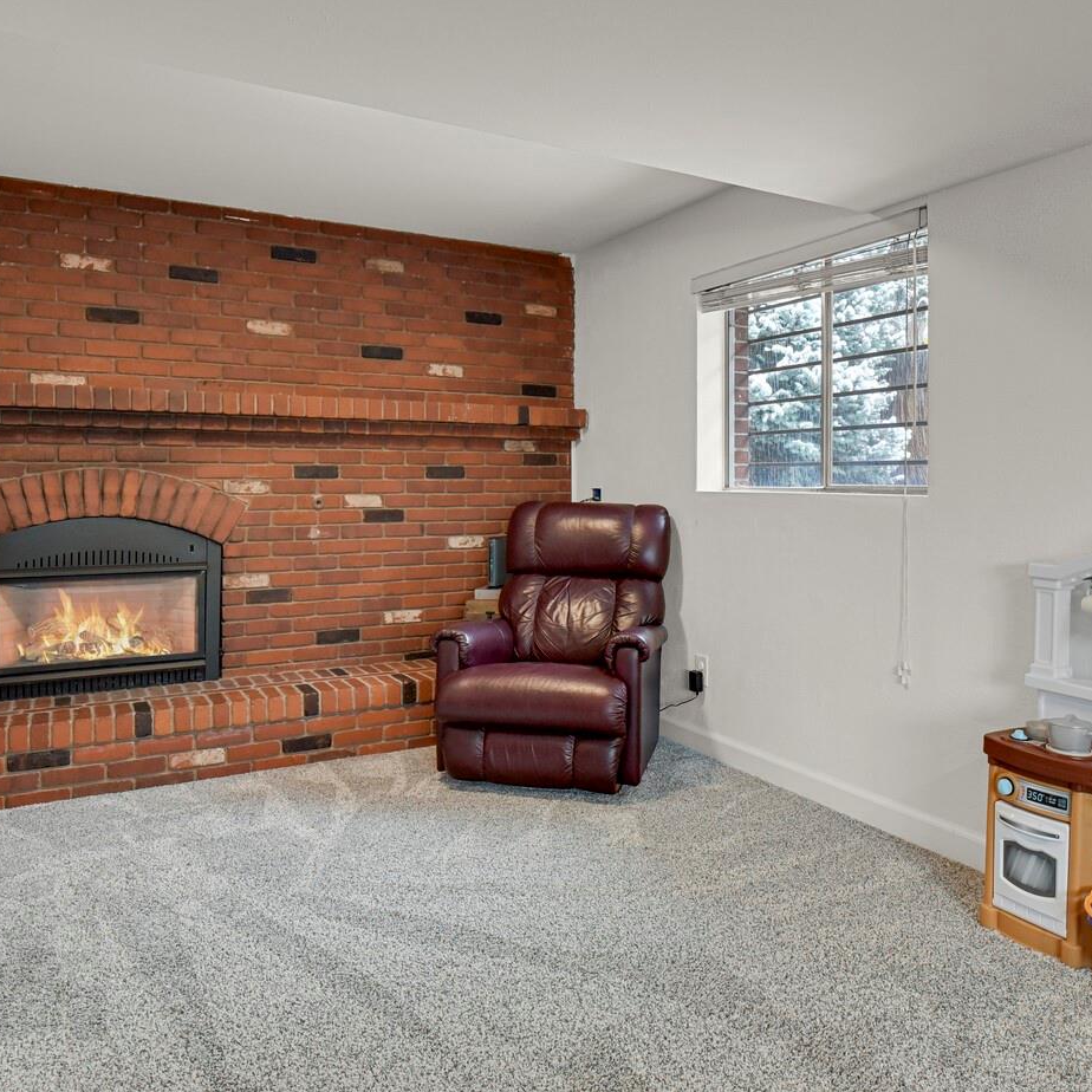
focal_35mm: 25
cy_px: 476
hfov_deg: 62.7
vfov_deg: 62.7
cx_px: 608
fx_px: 892
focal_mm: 17
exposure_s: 1/20
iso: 12800
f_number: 8
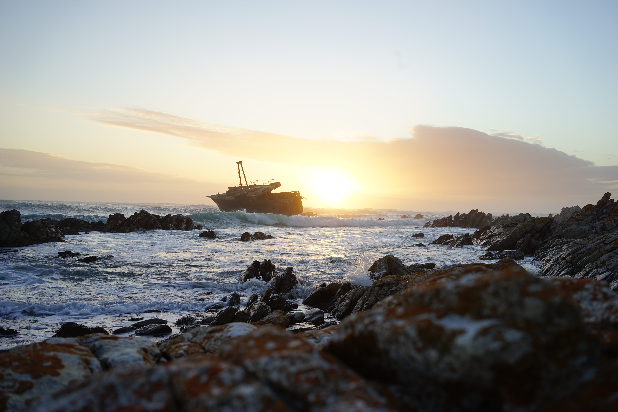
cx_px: 309
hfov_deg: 54.4
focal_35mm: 35
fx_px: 601
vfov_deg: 37.9
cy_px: 206
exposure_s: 1/80
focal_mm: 35
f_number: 8
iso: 100
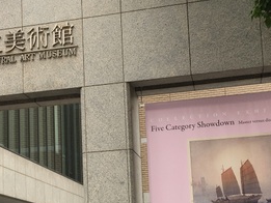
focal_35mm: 71
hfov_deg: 27.2
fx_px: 556
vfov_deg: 20.4
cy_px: 176
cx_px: 87
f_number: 2.2
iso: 25
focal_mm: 4.15
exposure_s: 1/381
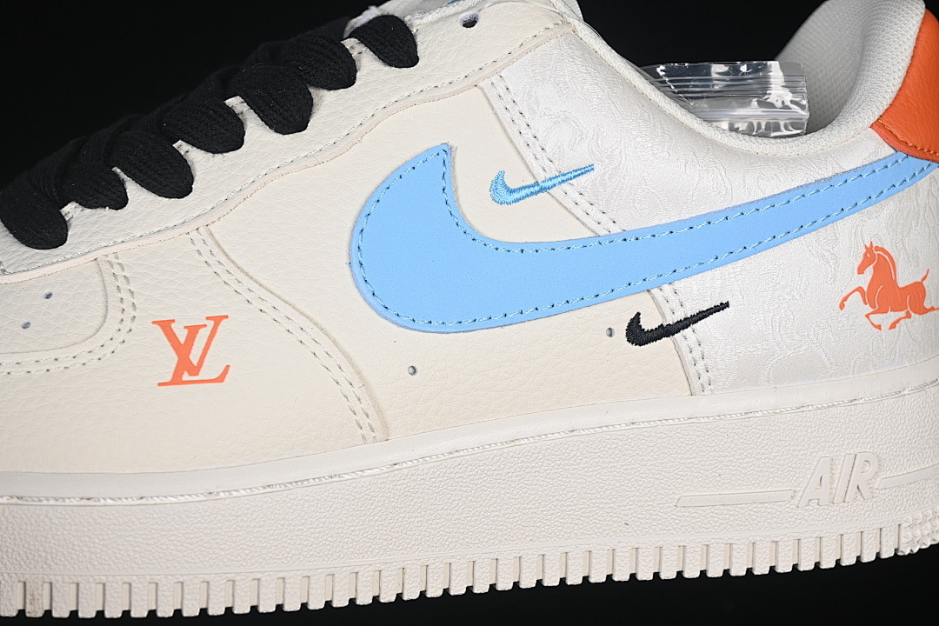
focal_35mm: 75
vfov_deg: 18.2
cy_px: 313
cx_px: 470
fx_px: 1956
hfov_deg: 27.0
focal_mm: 50
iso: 160
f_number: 7.1
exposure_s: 1/80
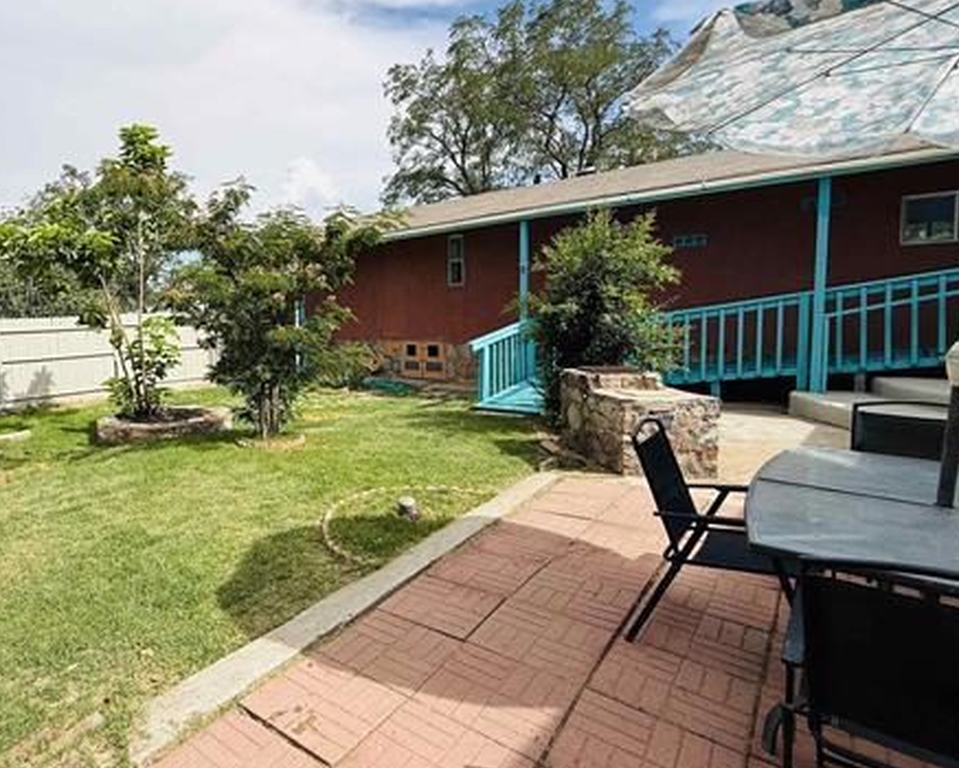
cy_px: 345
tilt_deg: -3.1
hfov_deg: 75.9
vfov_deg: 68.0
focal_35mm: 20
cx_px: 270
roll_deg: +0.0
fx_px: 568
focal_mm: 2.22
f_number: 2.2
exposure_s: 1/1431
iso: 50
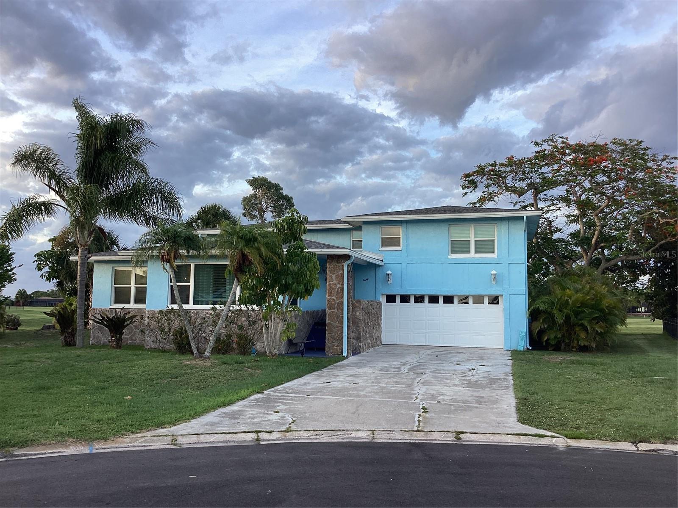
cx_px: 339
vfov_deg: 45.4
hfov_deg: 58.4
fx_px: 607
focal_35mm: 31
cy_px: 254
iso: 25
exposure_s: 1/122
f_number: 2.4
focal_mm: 3.3
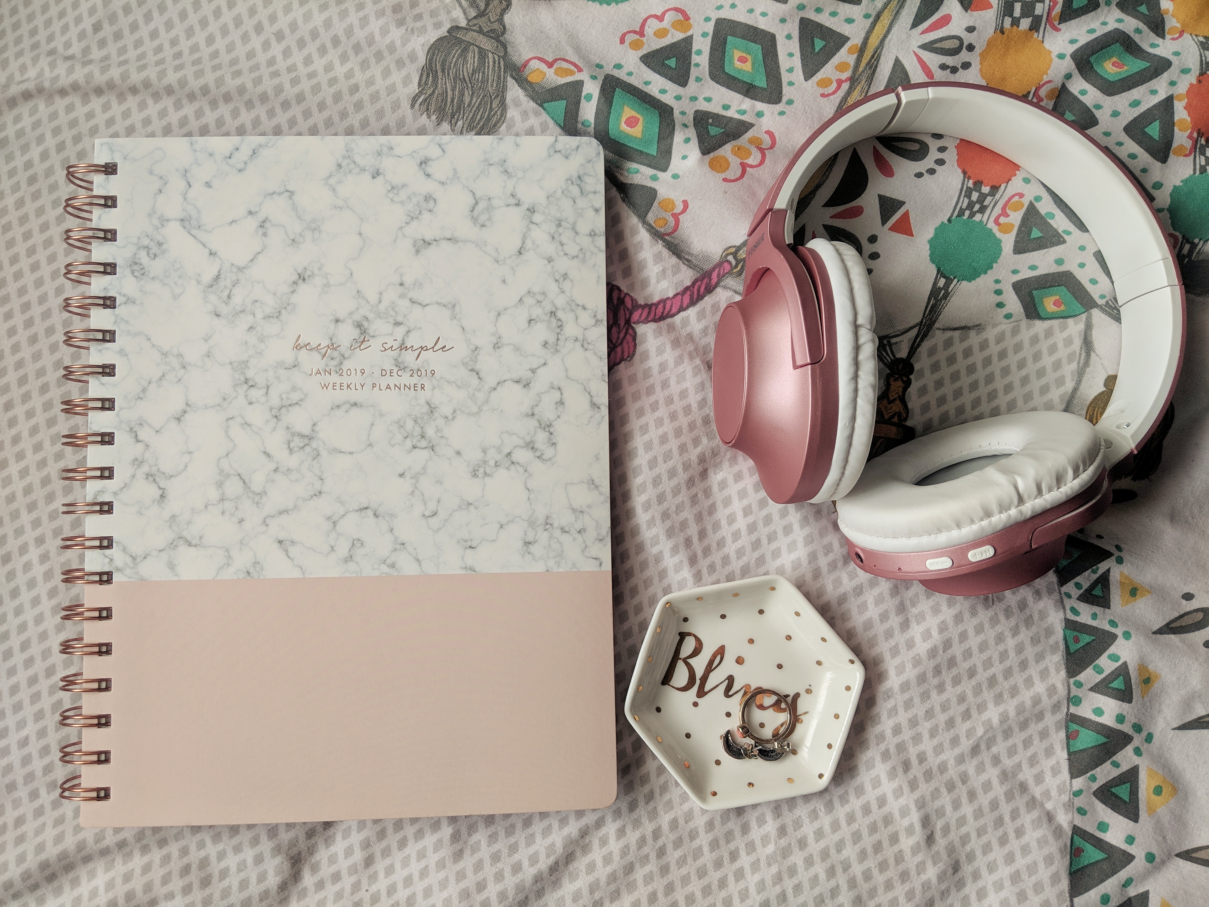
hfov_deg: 65.3
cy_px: 454
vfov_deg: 51.4
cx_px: 604
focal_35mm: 27
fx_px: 943
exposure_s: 1/148
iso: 50
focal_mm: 4.44
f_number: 1.8
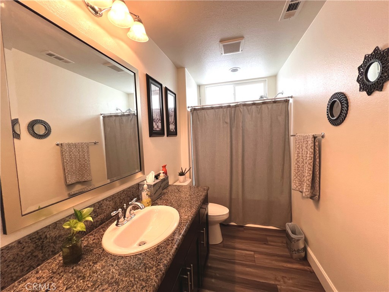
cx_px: 194
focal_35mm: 13
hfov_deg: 106.2
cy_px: 146
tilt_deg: -4.8
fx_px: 146
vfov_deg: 89.9
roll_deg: +2.0
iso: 250
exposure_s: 1/120
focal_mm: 1.57
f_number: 1.8
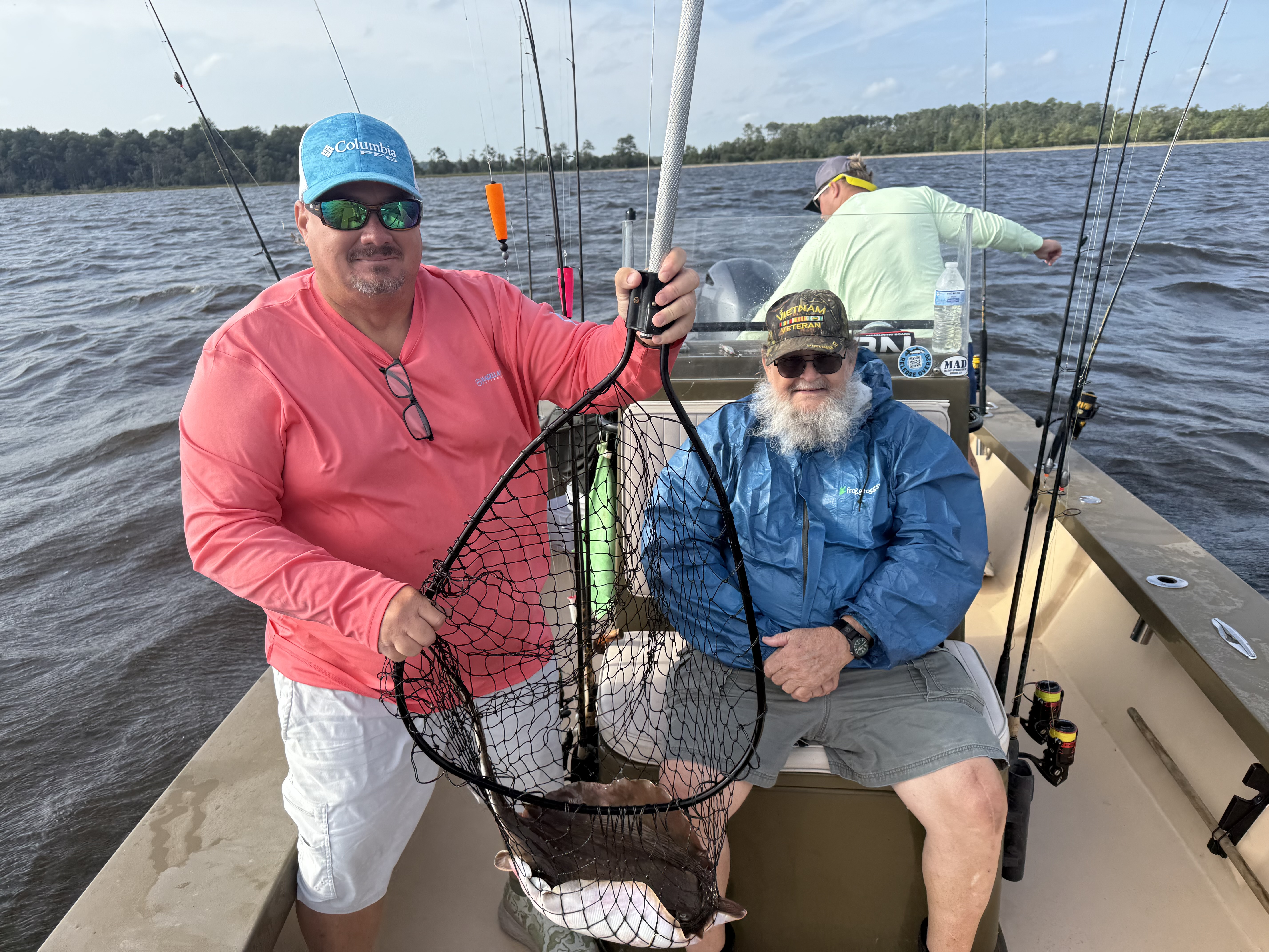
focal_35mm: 24
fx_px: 880
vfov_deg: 56.8
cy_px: 476
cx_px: 634
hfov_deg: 71.6
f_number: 1.78
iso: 80
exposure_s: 1/2169
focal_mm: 6.76
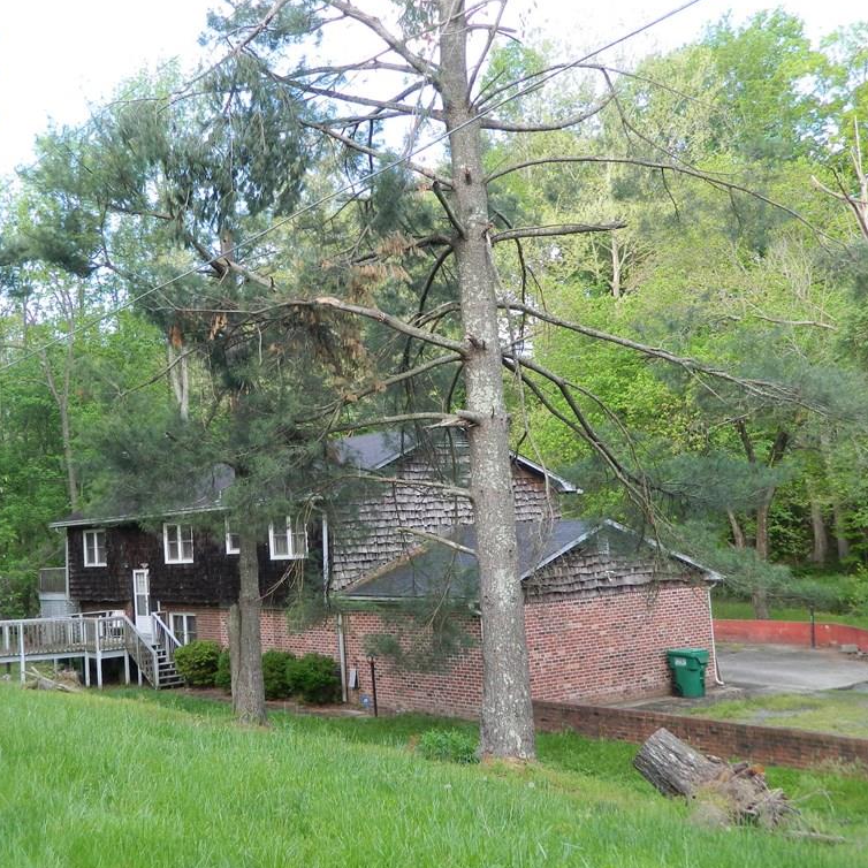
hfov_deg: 39.5
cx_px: 285
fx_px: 1192
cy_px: 432
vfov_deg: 40.0
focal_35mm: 42
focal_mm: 6.2
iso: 110
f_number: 3.3
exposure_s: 1/80
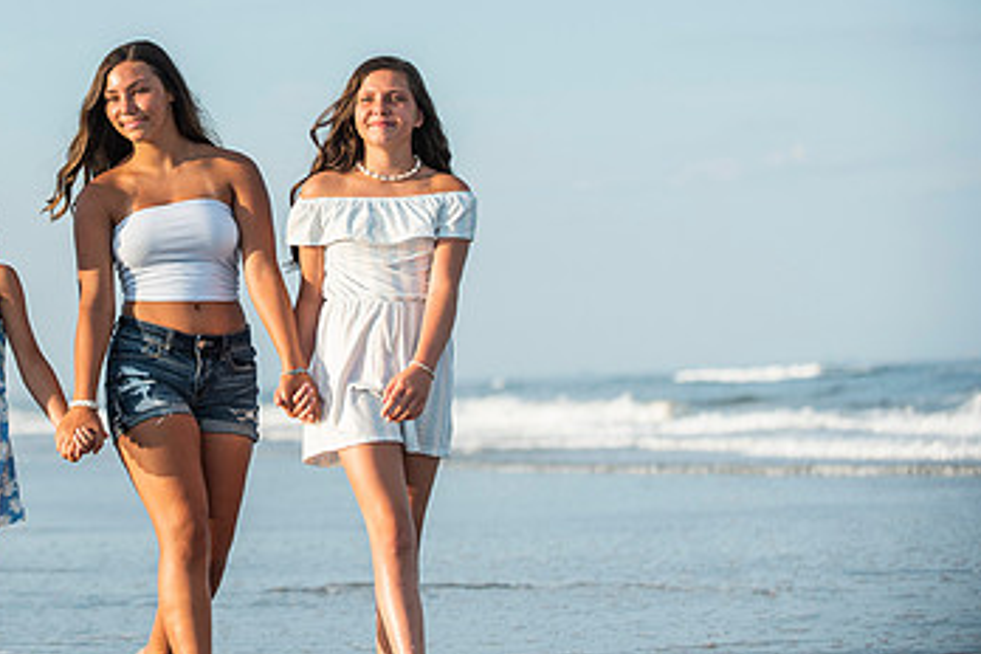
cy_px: 185
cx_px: 195
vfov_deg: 9.1
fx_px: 4087
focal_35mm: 150
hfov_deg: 13.6
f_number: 3.2
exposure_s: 1/4000
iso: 250
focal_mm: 90
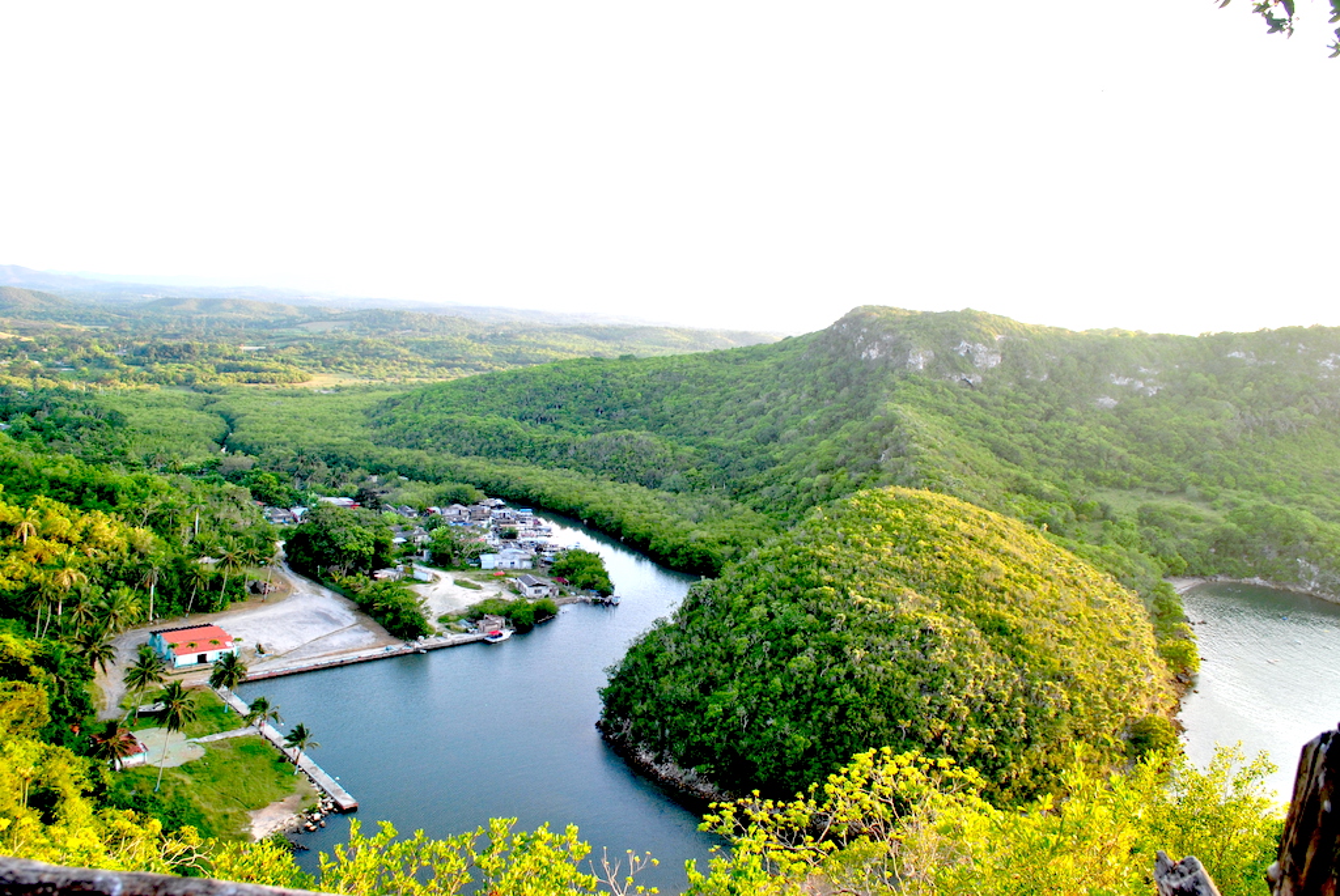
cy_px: 448
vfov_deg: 48.0
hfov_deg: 67.3
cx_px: 670
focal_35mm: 27
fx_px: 1006
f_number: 8
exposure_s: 1/40
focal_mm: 18
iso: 400
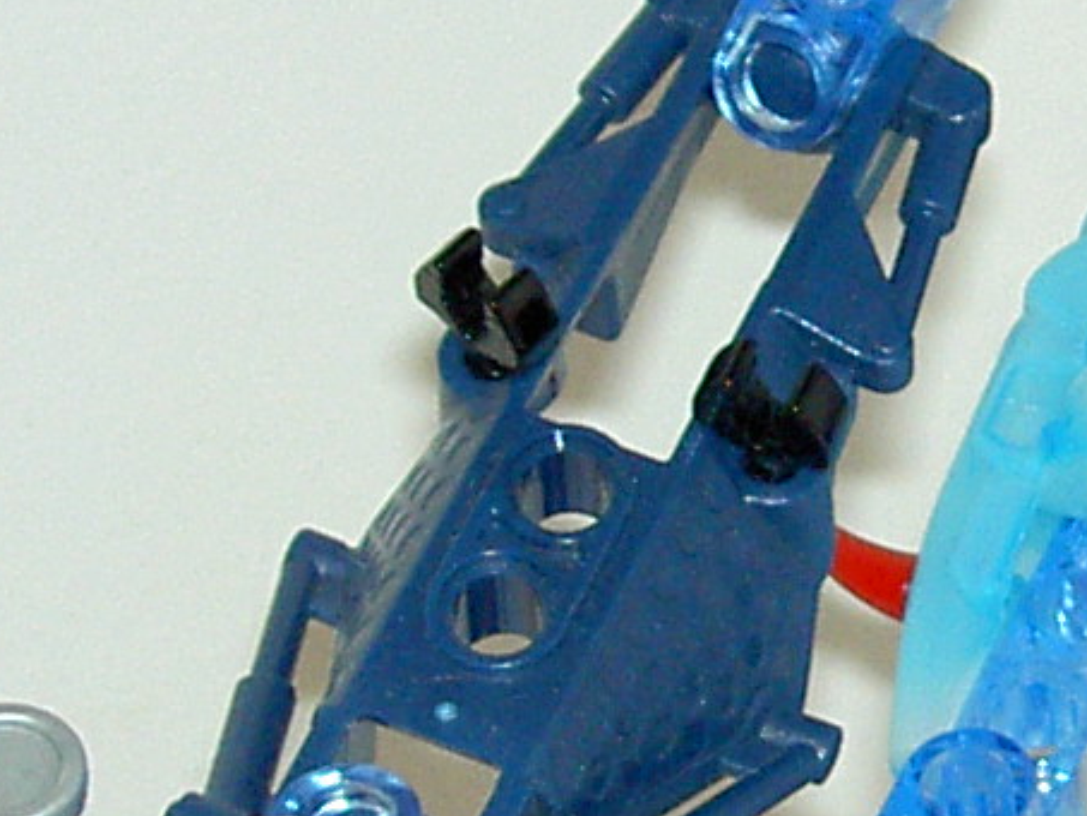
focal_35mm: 223
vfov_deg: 6.7
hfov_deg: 8.8
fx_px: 7004
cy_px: 523
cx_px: 1195
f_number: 2.8
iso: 100
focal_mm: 8
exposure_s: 1/59.5
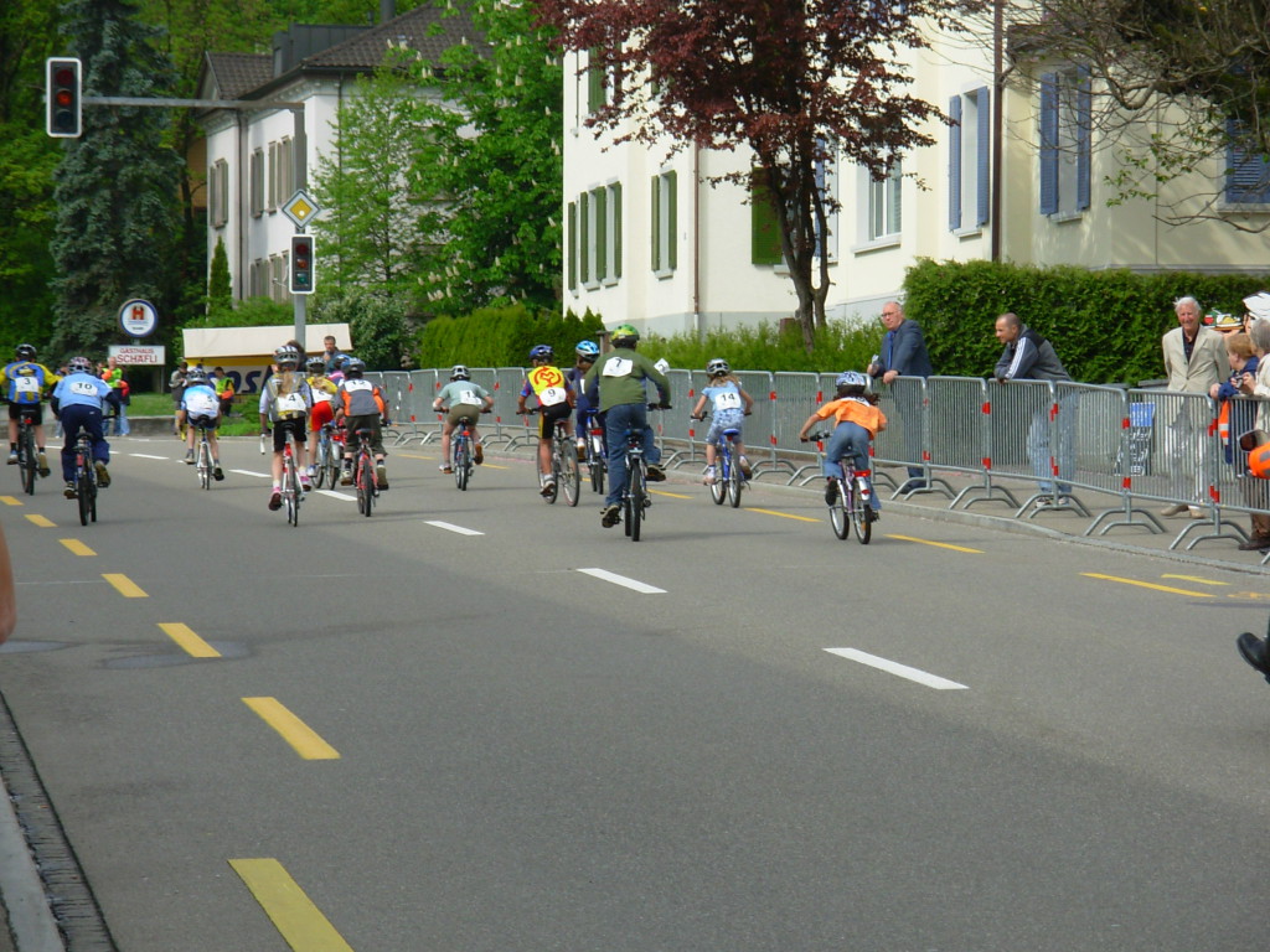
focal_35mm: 153
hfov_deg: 12.9
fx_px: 5613
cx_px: 635
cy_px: 476
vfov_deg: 9.7
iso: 50
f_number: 4.7
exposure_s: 1/470
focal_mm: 25.3
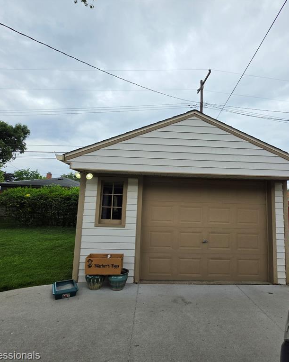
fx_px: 182
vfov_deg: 89.6
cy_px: 181
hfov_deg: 76.5
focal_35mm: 17
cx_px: 166
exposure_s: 1/1429
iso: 32
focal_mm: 2.2
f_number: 1.9
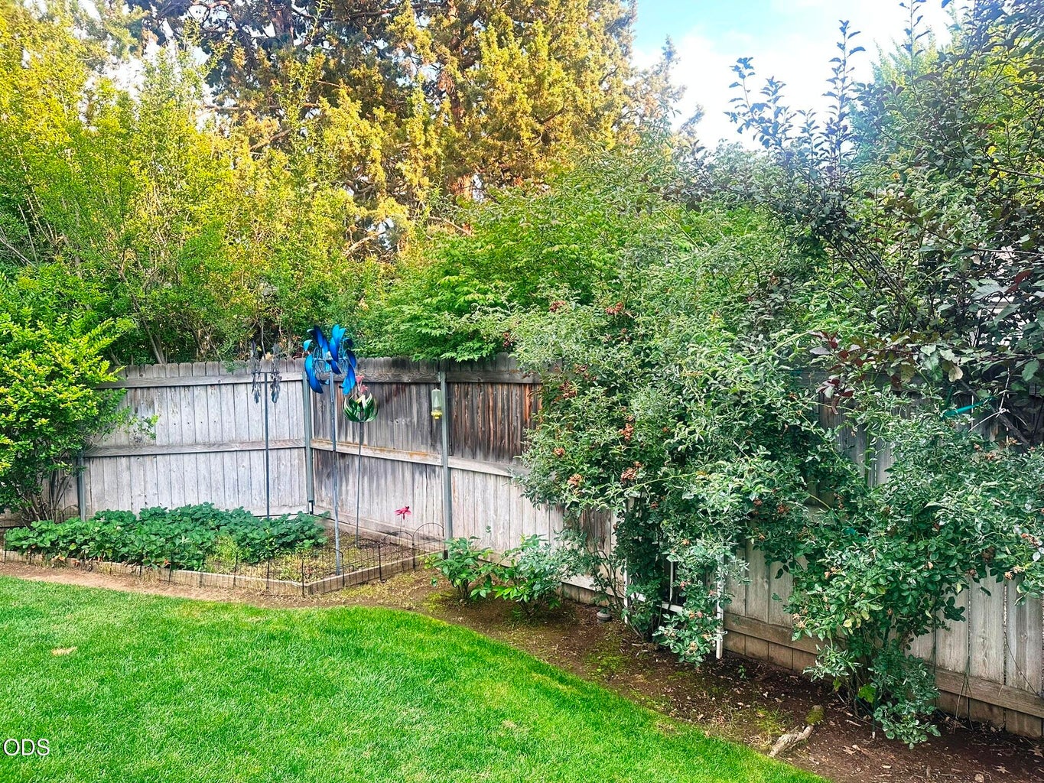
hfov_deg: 71.6
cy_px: 392
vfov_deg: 56.8
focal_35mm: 24
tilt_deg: -2.9
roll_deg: +1.3
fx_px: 724
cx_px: 522
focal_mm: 6.86
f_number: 1.78
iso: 80
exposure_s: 1/214
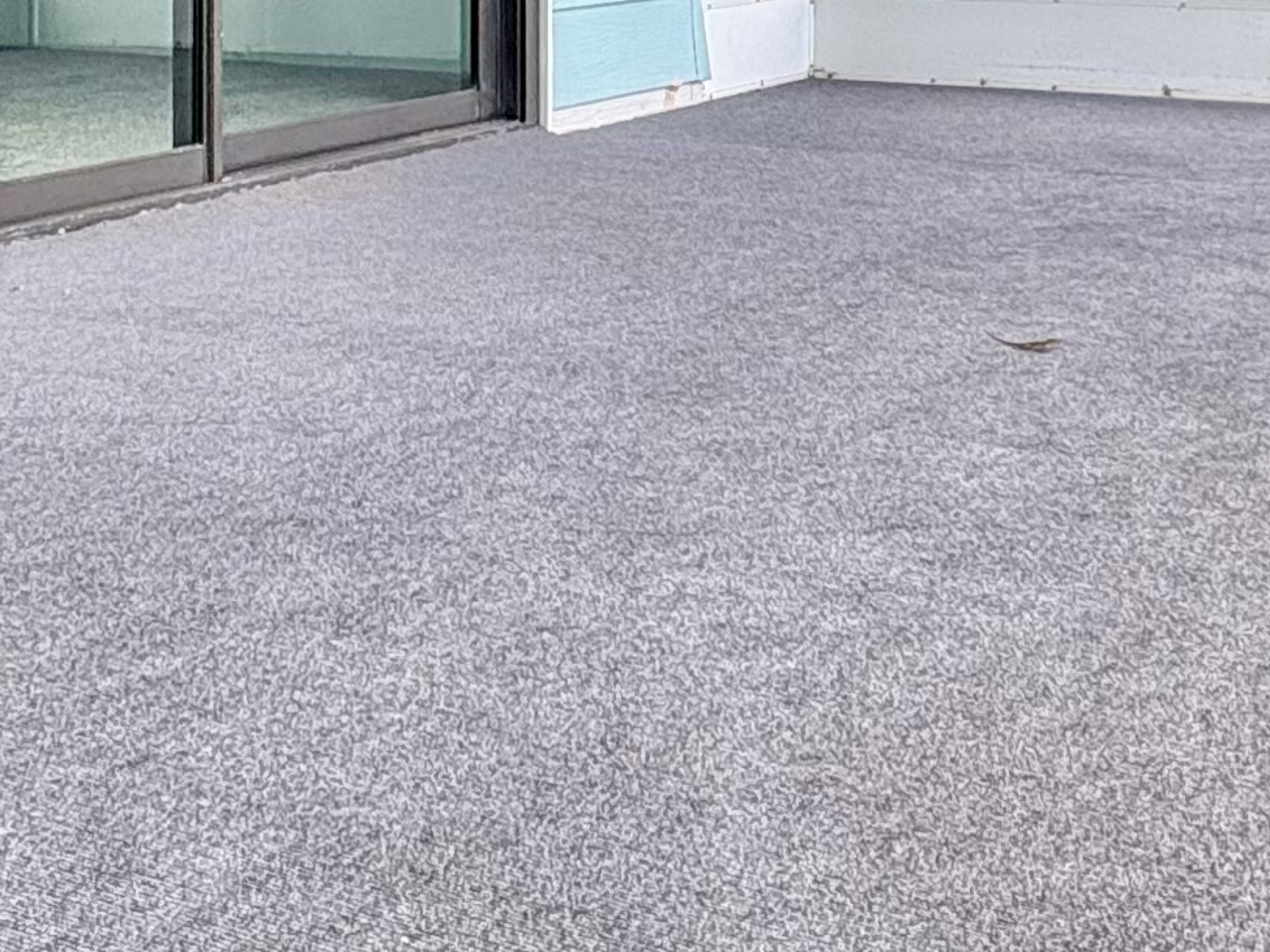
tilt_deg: +1.5
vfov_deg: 23.2
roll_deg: +0.8
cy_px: -181
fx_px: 2128
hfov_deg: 33.0
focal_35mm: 58
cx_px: 809
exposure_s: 1/167
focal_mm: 2.22
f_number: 2.2
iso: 64
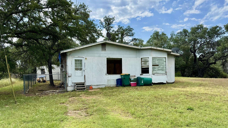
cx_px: 113
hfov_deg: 69.9
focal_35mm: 27
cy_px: 74
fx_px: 163
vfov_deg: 42.8
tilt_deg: -1.3
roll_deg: +0.5
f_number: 1.78
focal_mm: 6.76
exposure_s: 1/3096
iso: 80
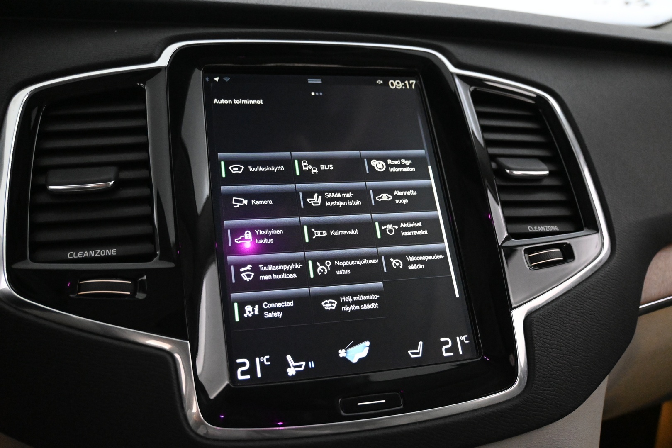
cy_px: 224
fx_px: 630
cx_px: 336
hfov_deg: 56.1
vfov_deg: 39.1
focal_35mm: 34
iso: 6400
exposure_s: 1/50
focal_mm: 22.5
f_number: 4
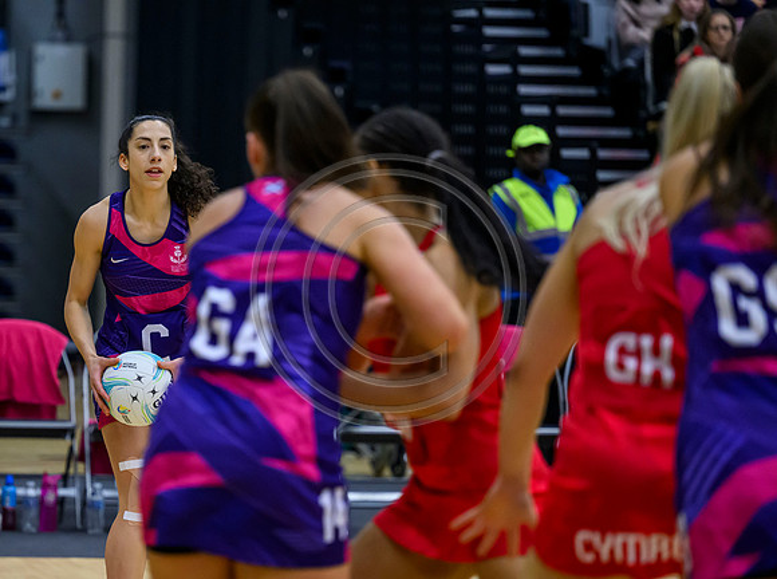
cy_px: 385
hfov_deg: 8.7
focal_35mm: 229
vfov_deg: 6.5
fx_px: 5129
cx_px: 200
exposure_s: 1/1250
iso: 4000
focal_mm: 160
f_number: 2.8
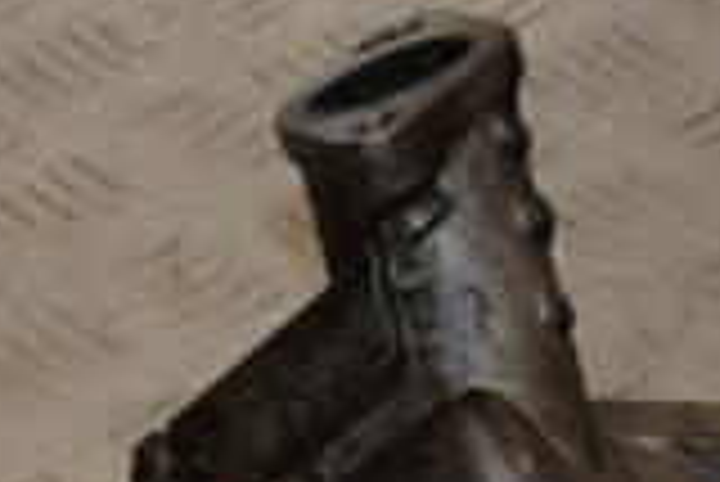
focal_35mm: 236
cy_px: 581
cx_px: 126
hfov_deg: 8.7
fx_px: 4724
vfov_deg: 5.8
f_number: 8
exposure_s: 1/200
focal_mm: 42
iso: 800
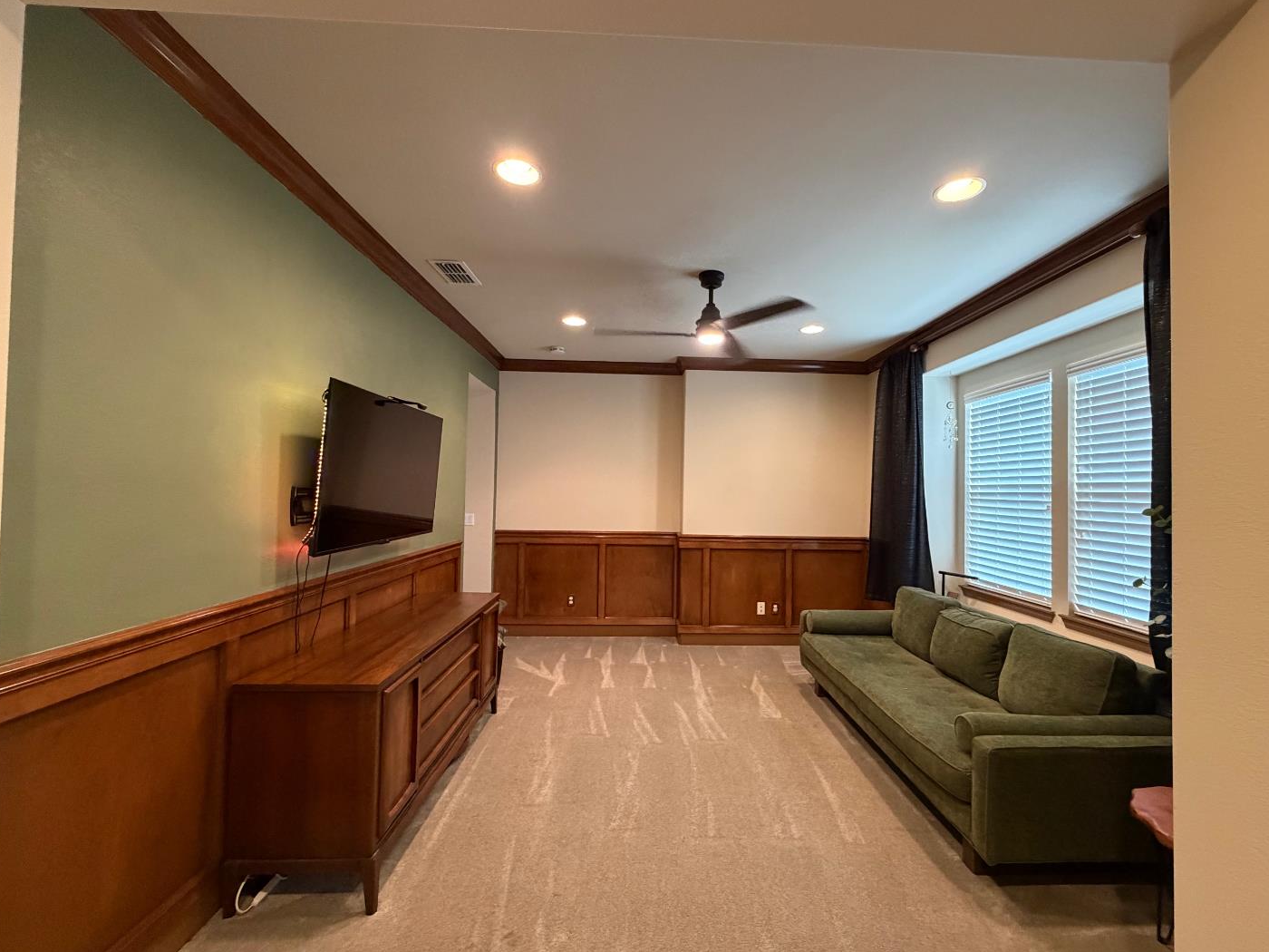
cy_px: 478
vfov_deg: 81.7
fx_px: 550
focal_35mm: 15
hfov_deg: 98.1
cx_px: 666
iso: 500
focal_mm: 2.22
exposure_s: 1/60
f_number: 2.2
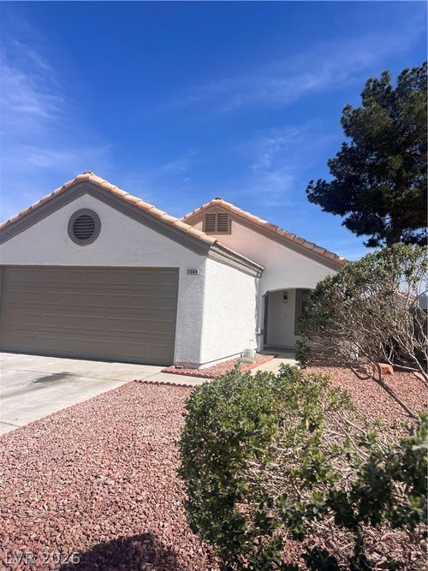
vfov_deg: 67.3
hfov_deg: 53.0
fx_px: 429
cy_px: 286
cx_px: 214
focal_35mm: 26
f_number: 1.5
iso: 50
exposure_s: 1/5587
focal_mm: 5.7
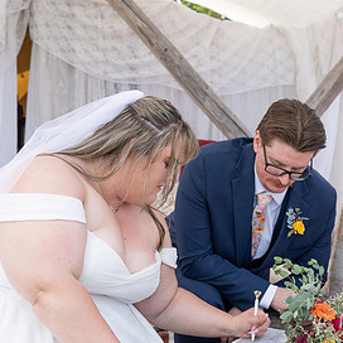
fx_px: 774
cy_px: 240
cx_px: 243
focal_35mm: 69
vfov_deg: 24.8
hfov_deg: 24.8
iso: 400
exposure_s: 1/500
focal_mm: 38
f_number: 5
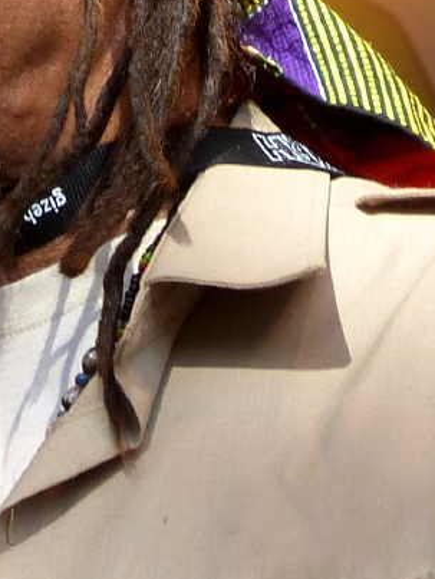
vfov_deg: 5.6
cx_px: -95
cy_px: 55
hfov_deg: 4.2
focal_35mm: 352
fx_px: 5889
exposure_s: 1/125
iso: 100
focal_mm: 25.6
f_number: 4
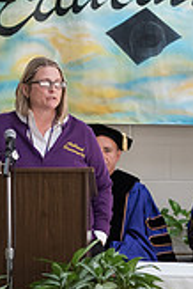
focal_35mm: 327
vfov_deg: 6.3
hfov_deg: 4.2
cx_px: 147
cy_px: 242
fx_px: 2624
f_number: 3.5
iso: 2500
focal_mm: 92
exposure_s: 1/200
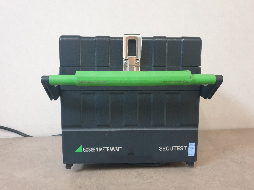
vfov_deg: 53.1
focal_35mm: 26
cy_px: 95
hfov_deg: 67.3
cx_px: 127
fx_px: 191
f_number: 1.5
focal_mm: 4.3
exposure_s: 1/50
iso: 320
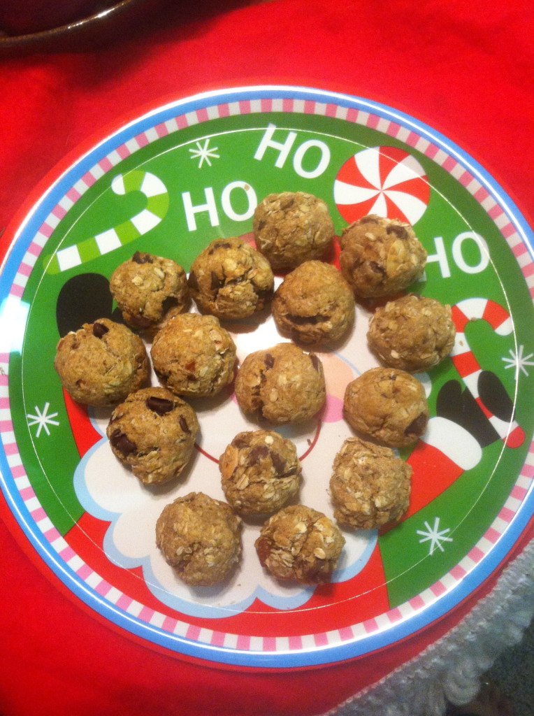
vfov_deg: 52.7
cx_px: 267
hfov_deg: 40.6
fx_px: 722
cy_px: 358
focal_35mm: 35
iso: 250
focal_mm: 3.85
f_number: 2.8
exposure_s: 1/15
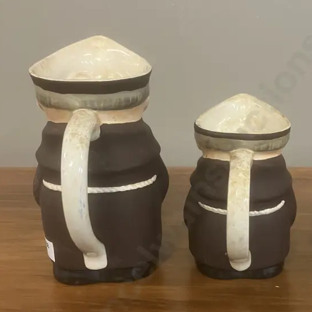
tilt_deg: -14.6
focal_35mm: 46
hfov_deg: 36.4
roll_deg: +0.3
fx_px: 469
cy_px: 181
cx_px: 211
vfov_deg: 36.7
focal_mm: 3.99
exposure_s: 1/33
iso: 250
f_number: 1.8
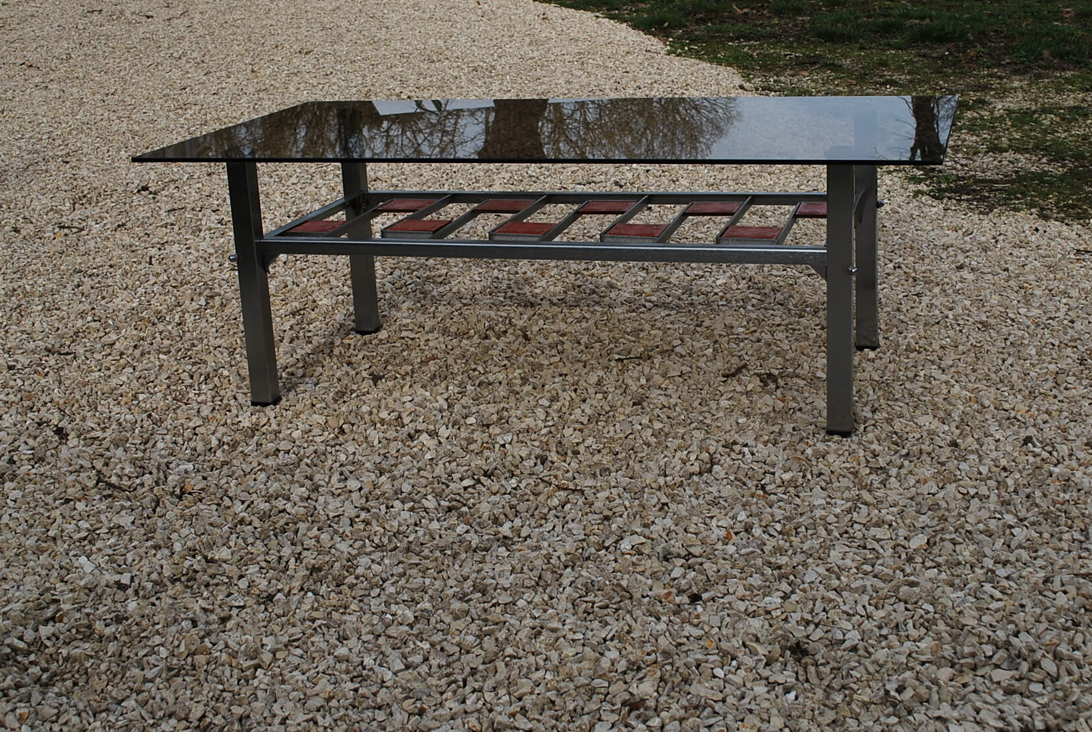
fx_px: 1397
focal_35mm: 46
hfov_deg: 42.7
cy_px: 346
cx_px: 594
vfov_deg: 29.3
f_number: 7.1
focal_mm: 26
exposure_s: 1/200
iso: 100
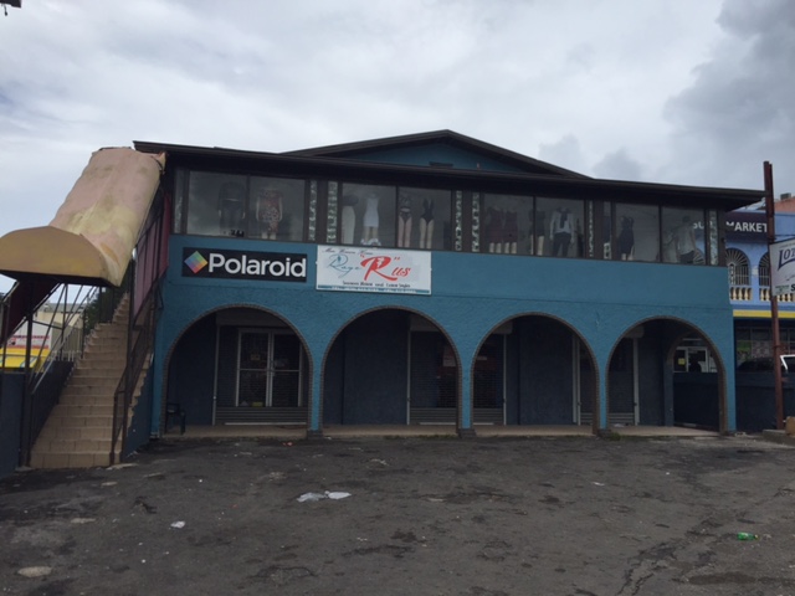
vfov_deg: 48.2
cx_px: 398
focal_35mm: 29
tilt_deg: +5.6
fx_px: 666
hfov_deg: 61.7
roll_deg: -2.4
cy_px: 298
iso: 32
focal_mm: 4.15
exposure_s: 1/2825
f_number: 2.2
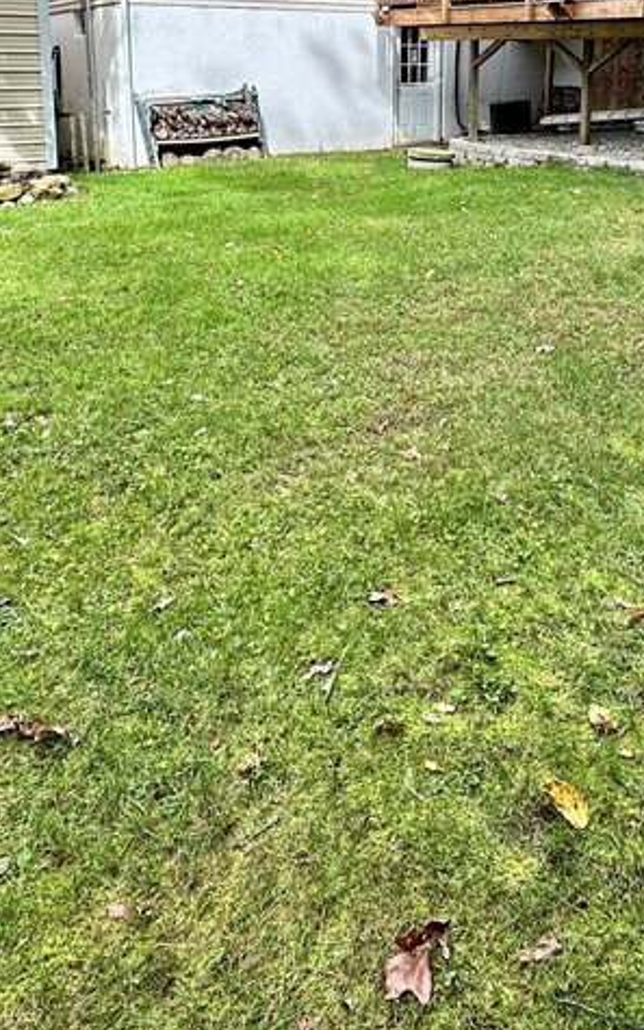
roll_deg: -0.6
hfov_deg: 39.3
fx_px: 898
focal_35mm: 32
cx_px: 382
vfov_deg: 56.0
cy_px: 228
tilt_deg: -10.5
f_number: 2.2
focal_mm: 2.22
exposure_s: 1/335
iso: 40
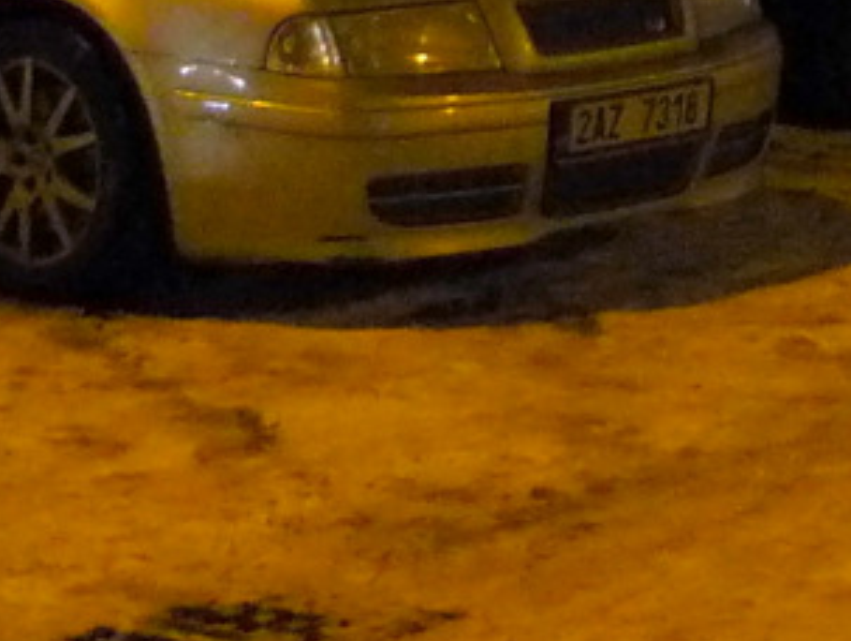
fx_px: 4283
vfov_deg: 8.2
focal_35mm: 174
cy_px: -602
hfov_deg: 11.0
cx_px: 1236
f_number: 2.8
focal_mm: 5.5
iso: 400
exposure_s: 1/8
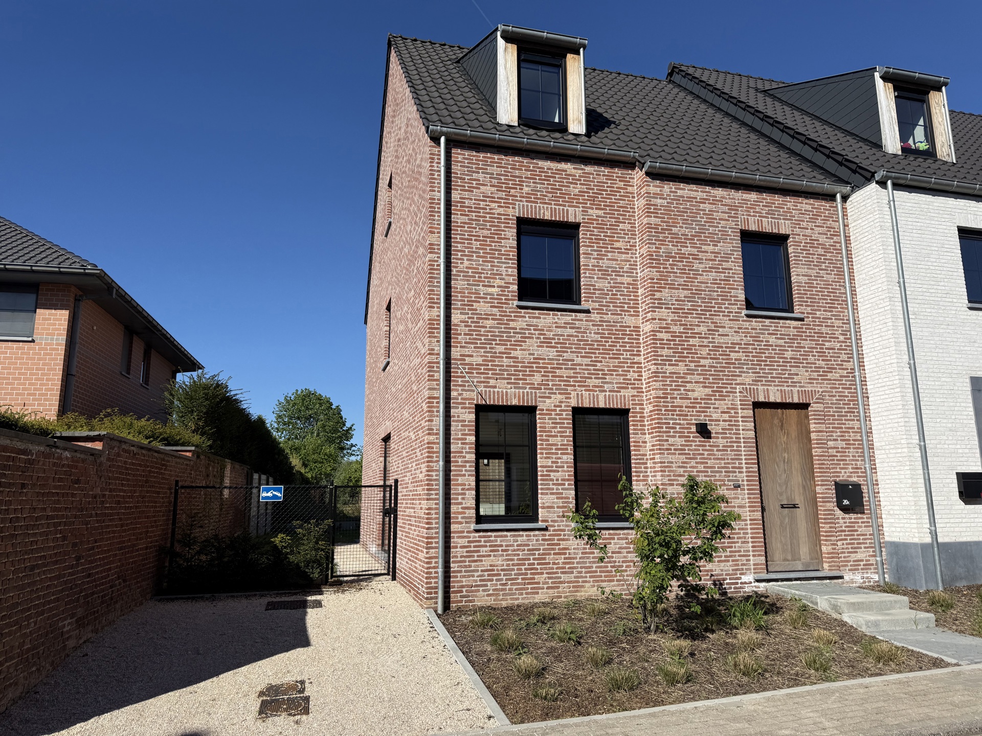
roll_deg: +0.3
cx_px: 491
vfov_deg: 56.8
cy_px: 368
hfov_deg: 71.6
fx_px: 681
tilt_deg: +10.6
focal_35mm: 24
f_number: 1.78
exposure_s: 1/6173
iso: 80
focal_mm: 6.76
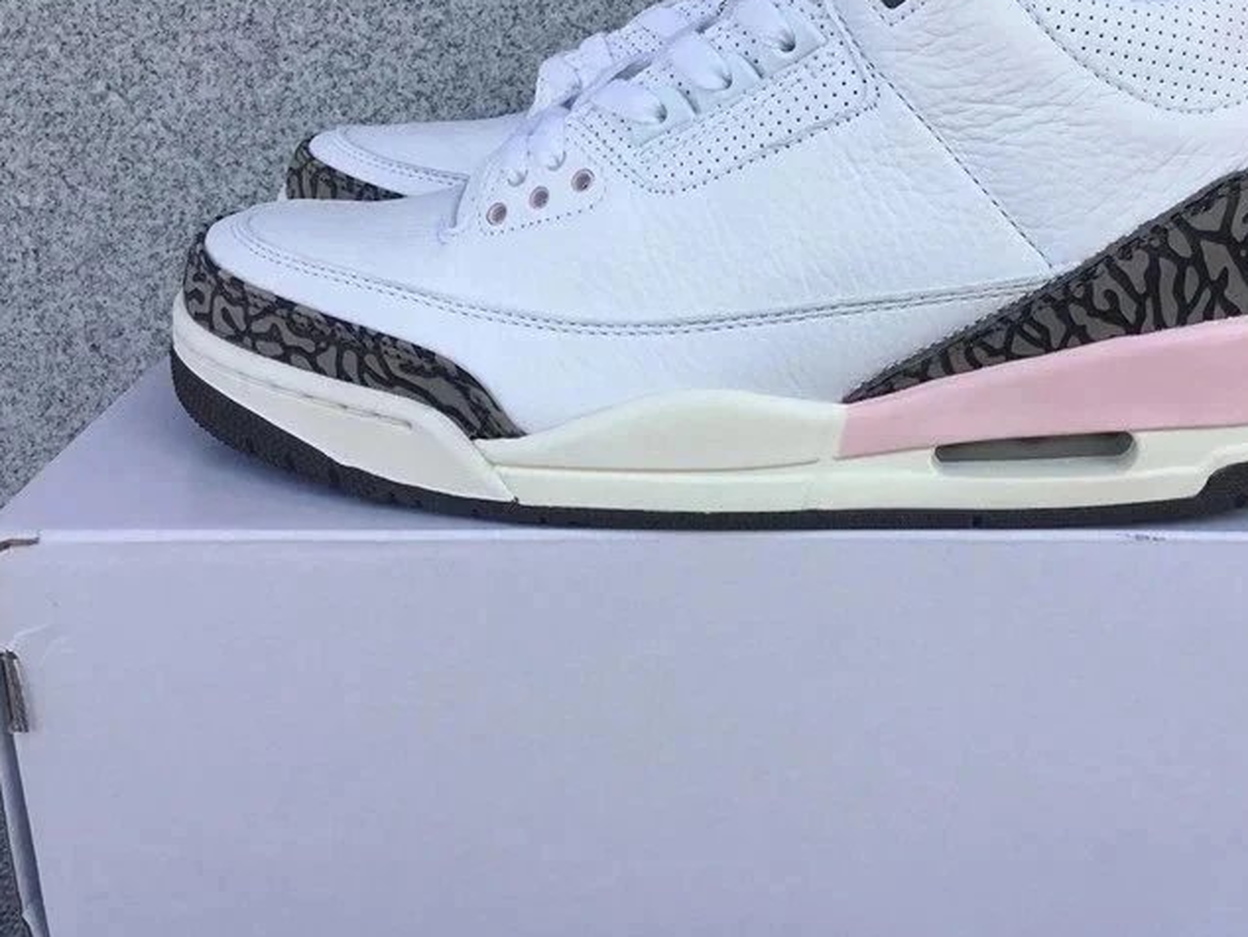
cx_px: 774
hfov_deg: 42.6
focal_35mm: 44
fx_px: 1587
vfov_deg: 32.8
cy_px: 359
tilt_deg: -19.0
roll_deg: +0.1
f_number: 2.4
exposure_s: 1/372
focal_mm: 3.3
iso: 25
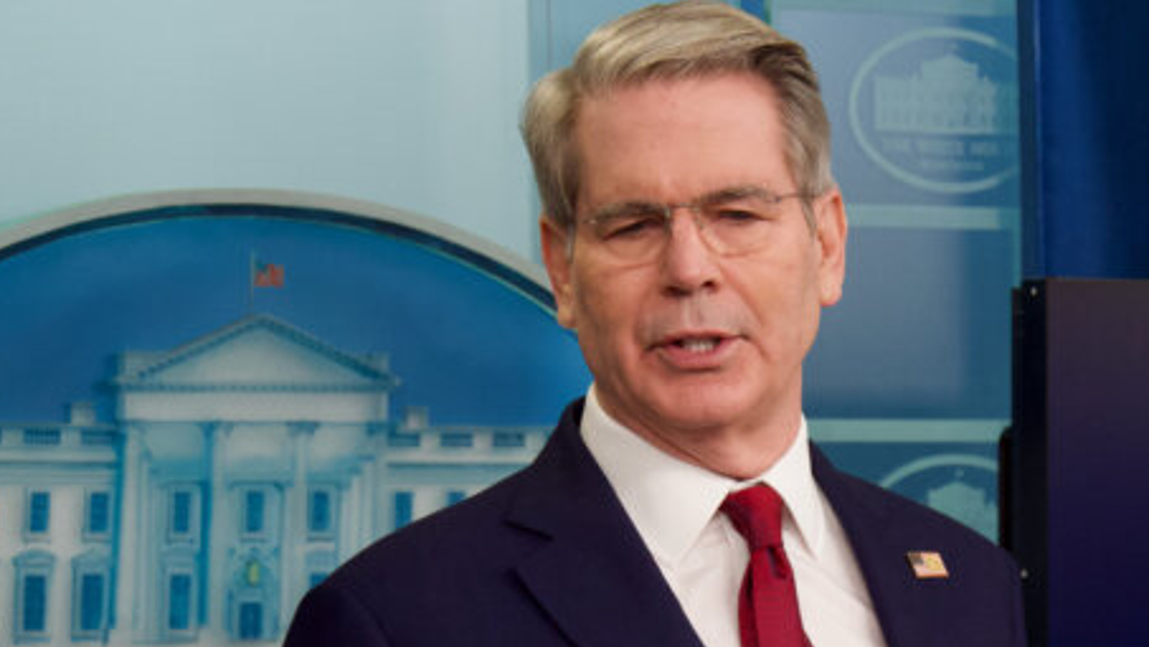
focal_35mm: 176
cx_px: 690
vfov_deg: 6.9
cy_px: 510
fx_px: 5363
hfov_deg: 12.2
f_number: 5.2
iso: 1600
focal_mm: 61
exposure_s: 1/160
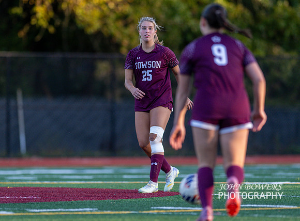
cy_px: 100
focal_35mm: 444
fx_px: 3830
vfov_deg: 3.3
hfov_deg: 4.5
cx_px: 132
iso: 1100
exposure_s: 1/1600
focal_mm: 300
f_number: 2.8
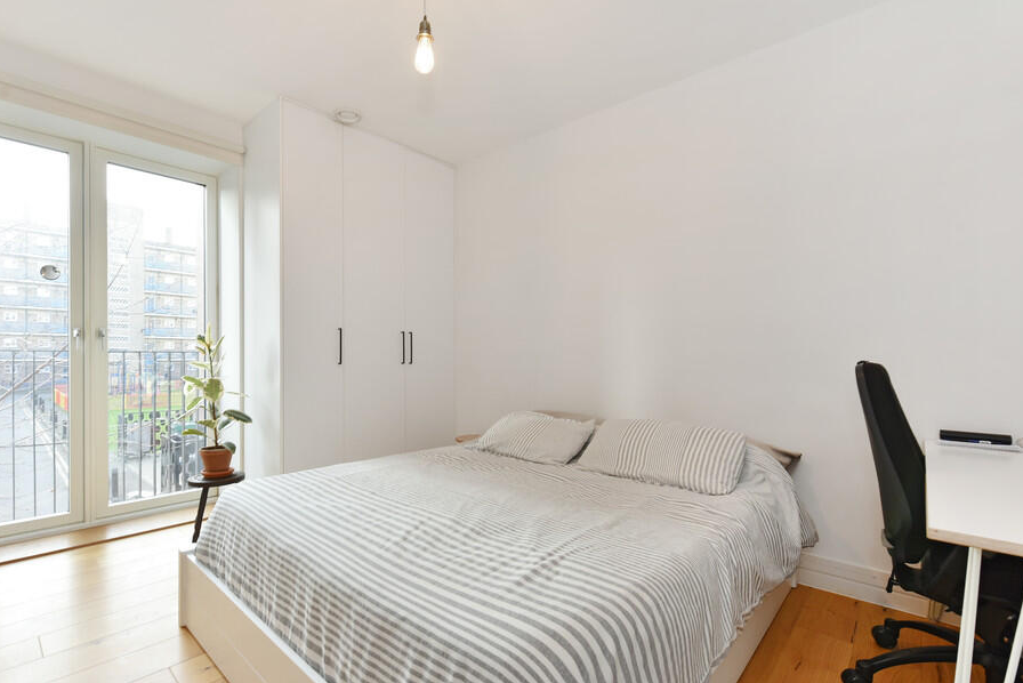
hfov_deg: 96.5
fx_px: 455
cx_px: 472
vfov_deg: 73.8
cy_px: 344
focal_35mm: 16
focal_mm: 14
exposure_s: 1/15
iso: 200
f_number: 8
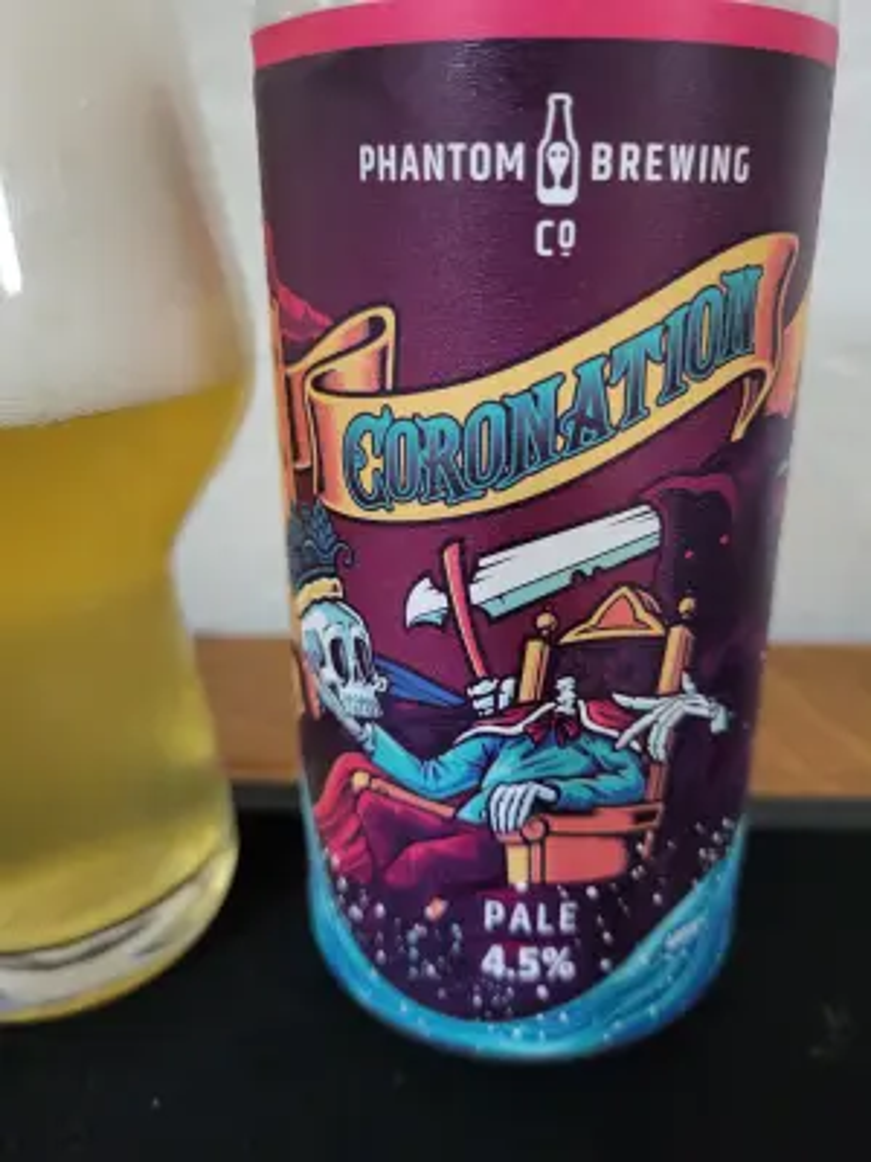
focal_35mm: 26
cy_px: 581
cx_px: 436
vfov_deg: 67.3
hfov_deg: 53.1
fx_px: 872
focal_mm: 5.4
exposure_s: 1/25
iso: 640
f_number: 1.8
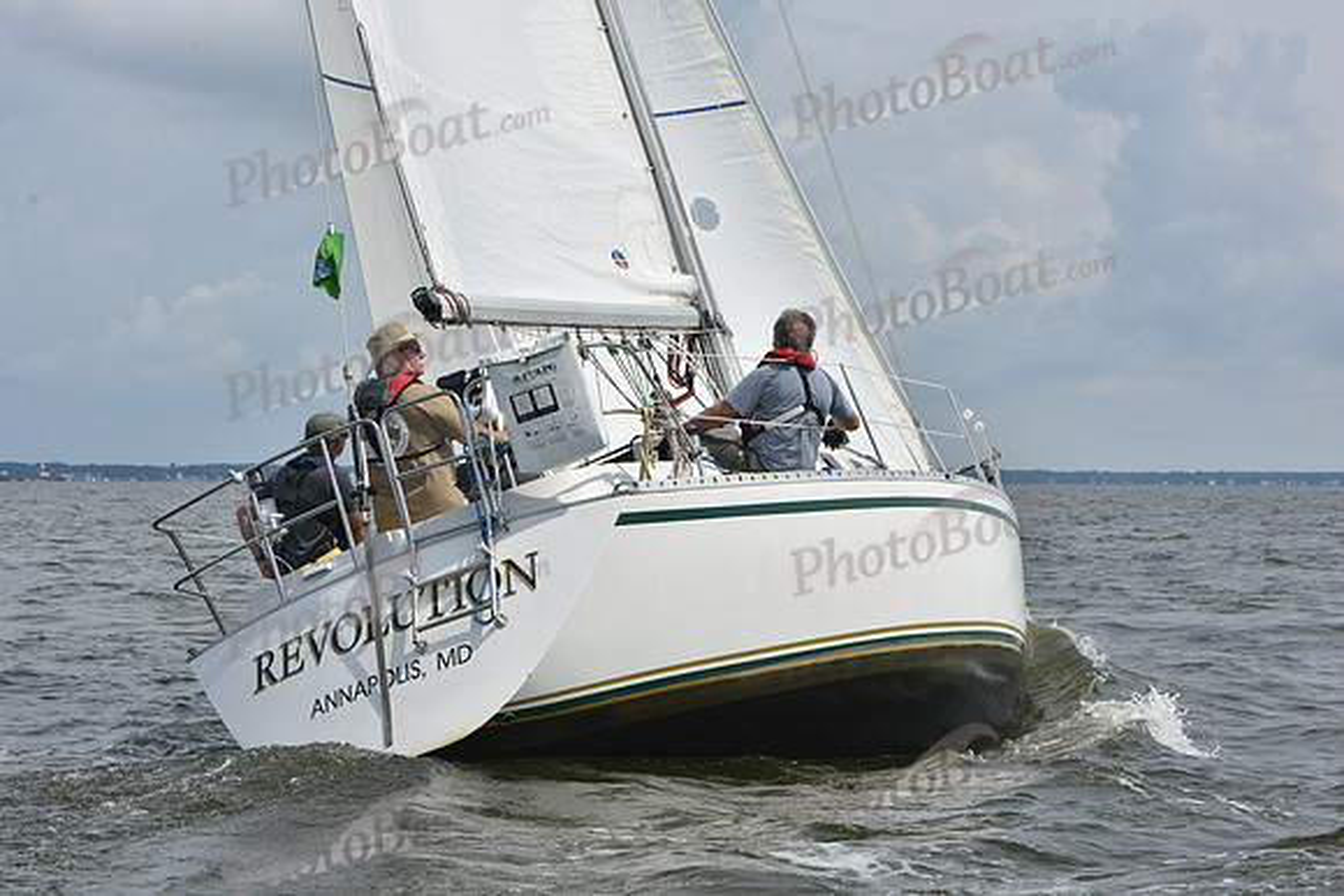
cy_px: 448
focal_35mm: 92
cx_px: 672
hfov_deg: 22.1
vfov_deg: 14.9
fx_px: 3435
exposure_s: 1/1000
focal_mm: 92
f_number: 11
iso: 320
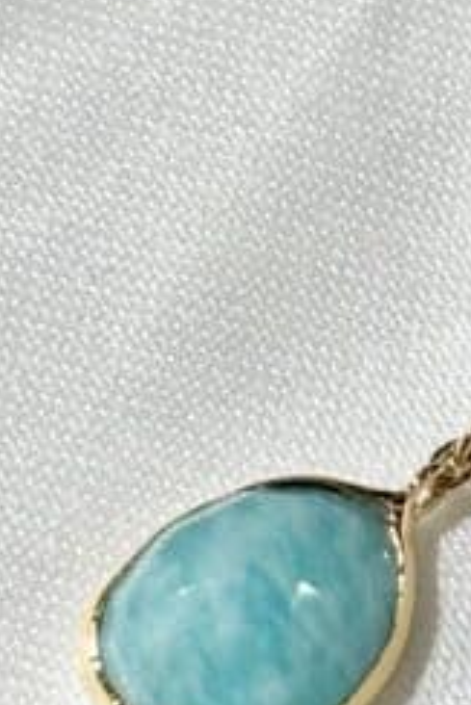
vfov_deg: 9.0
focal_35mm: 227
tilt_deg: -54.7
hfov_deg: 6.0
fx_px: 4448
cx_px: 708
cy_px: 185
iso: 32
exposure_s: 1/370
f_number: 1.6
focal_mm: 5.96
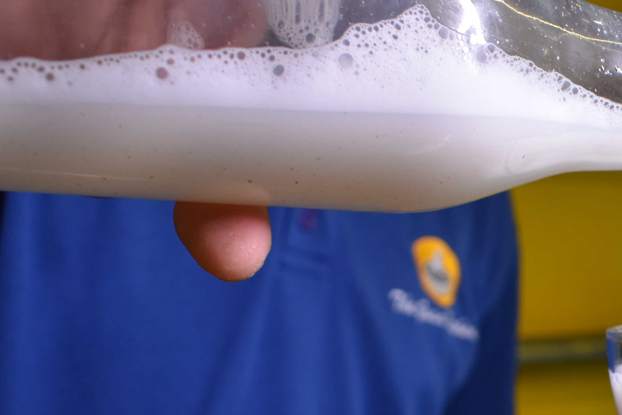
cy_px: 377
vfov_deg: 17.9
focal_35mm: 75
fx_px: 1296
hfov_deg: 25.7
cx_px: 615
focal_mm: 18
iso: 400
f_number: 4
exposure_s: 1/60
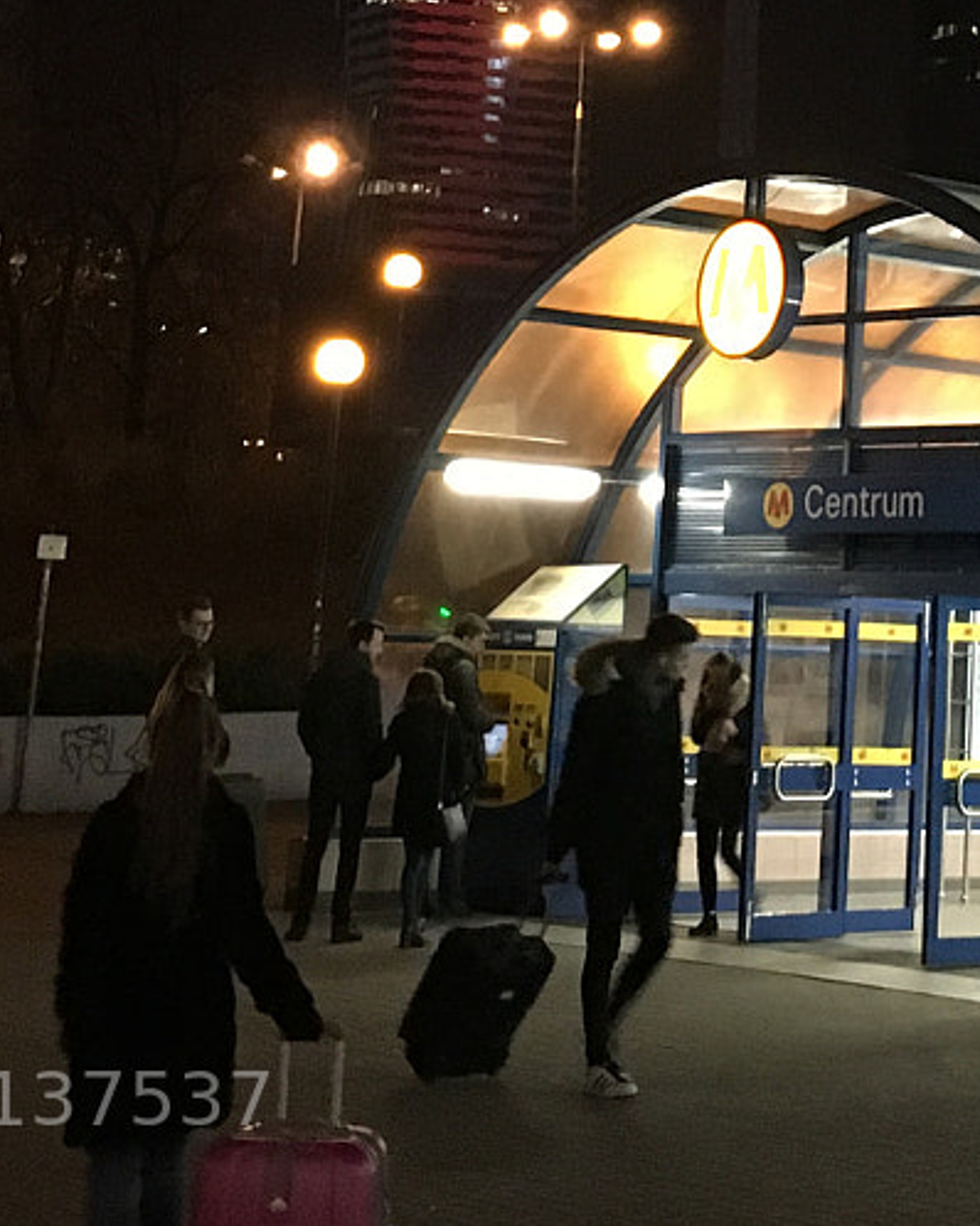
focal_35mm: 91
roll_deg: -1.9
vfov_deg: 19.9
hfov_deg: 16.6
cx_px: 953
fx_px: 3301
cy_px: -185
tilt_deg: +15.3
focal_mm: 4.15
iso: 250
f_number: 2.2
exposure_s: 1/17
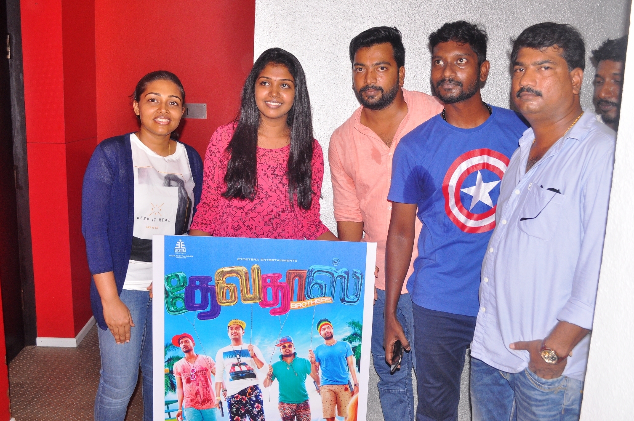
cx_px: 317
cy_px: 210
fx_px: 580
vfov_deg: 39.9
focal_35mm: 33
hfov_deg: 57.3
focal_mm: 22
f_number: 6.3
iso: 500
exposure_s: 1/125
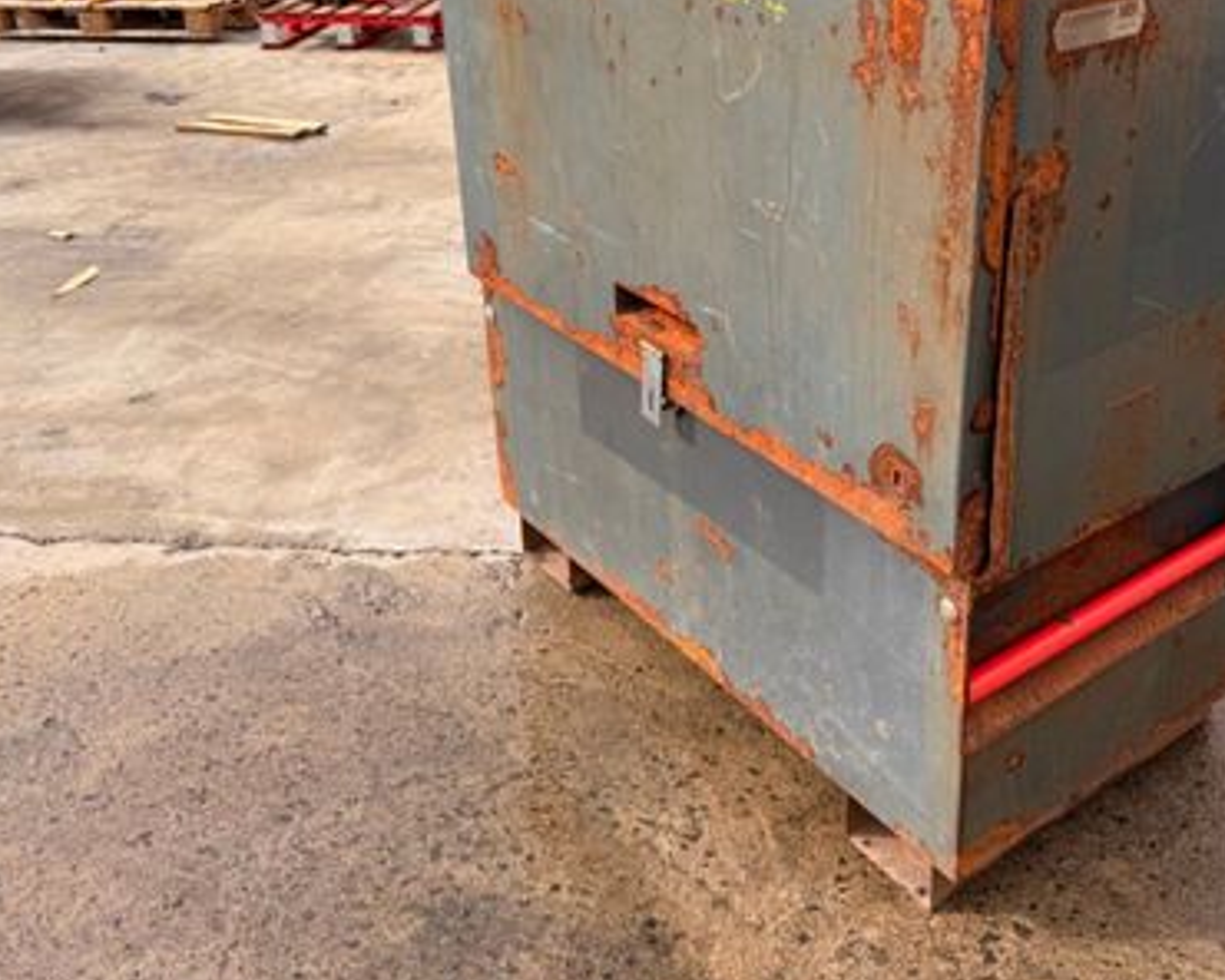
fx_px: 1378
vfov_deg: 38.4
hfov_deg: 47.3
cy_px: 281
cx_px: 801
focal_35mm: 38
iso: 80
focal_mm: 6.76
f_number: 1.78
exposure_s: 1/2525
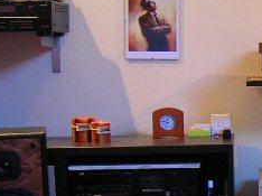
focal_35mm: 103
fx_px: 779
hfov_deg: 17.6
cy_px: 160
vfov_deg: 14.3
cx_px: 364
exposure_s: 1/4
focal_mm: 5.7
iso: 80
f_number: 2.9
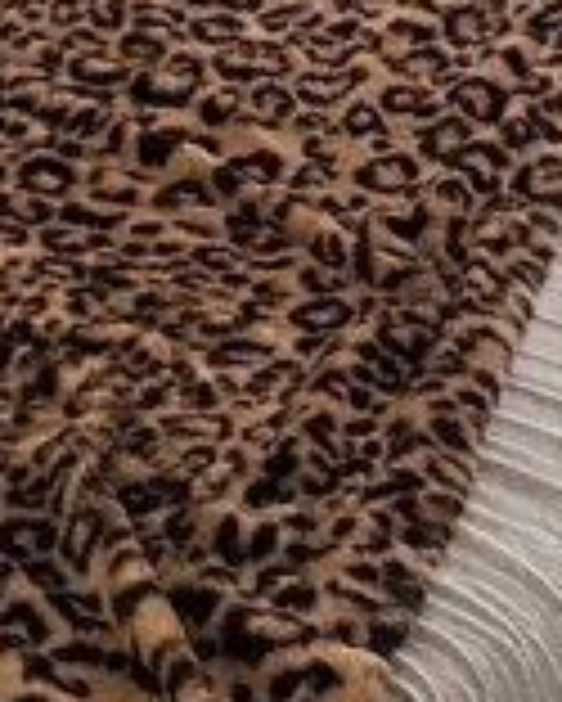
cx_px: 175
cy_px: -666
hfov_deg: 10.0
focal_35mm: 154
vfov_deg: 11.4
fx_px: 3199
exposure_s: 1/45
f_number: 1.78
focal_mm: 6.76
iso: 800
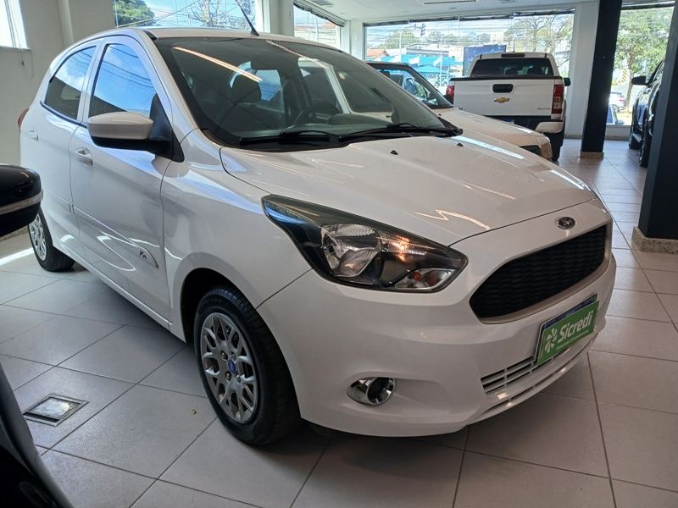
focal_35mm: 26
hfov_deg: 67.3
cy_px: 254
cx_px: 339
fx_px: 509
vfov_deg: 53.1
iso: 25
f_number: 1.8
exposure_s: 1/60
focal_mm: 3.98
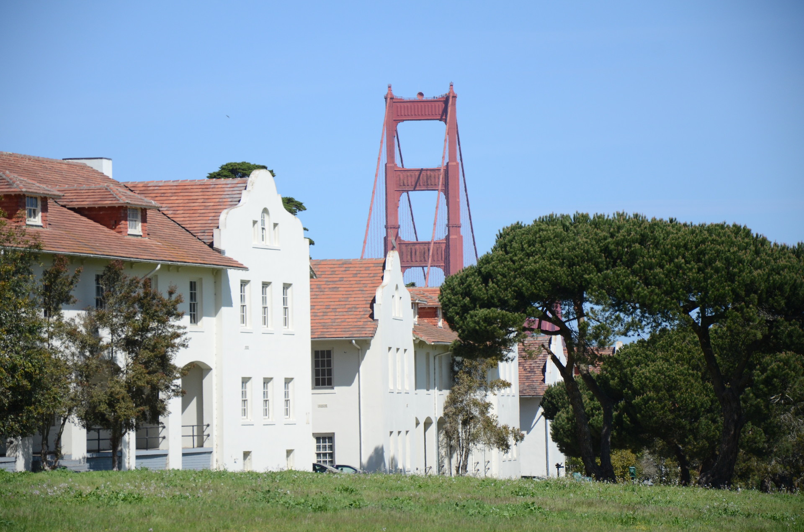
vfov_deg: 8.7
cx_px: 402
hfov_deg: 13.1
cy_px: 266
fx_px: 3510
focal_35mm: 158
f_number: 6.3
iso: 400
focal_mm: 105
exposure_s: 1/2000
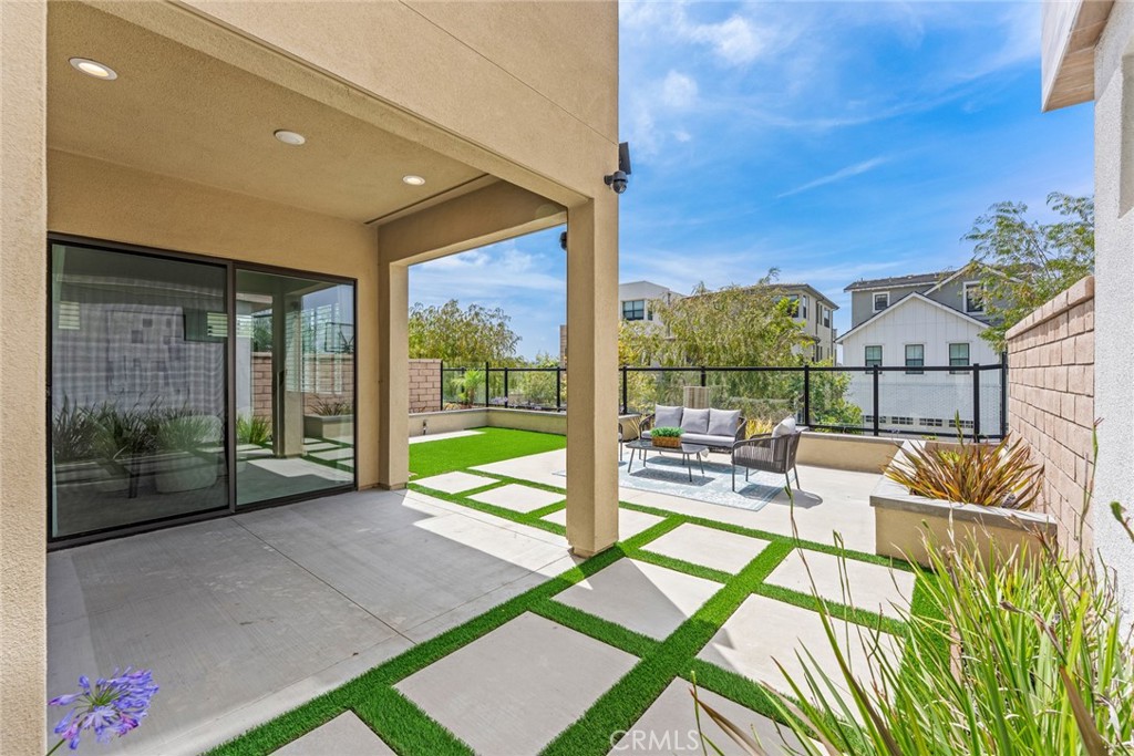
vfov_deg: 81.2
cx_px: 567
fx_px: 441
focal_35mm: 14
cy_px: 378
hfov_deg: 104.2
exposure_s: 1/320
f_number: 6.3
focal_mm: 14
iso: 320
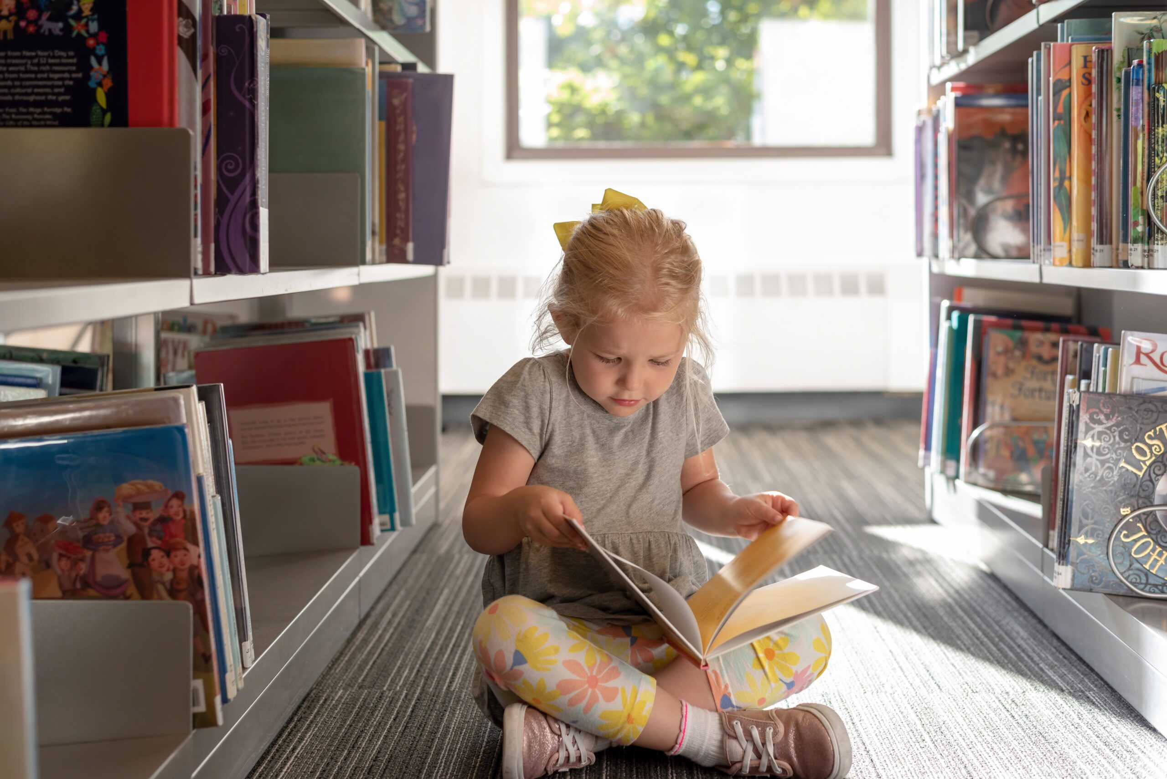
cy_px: 390
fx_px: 1621
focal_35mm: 50
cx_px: 584
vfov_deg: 27.0
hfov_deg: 39.6
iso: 500
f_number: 3.2
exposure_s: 1/200
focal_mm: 50
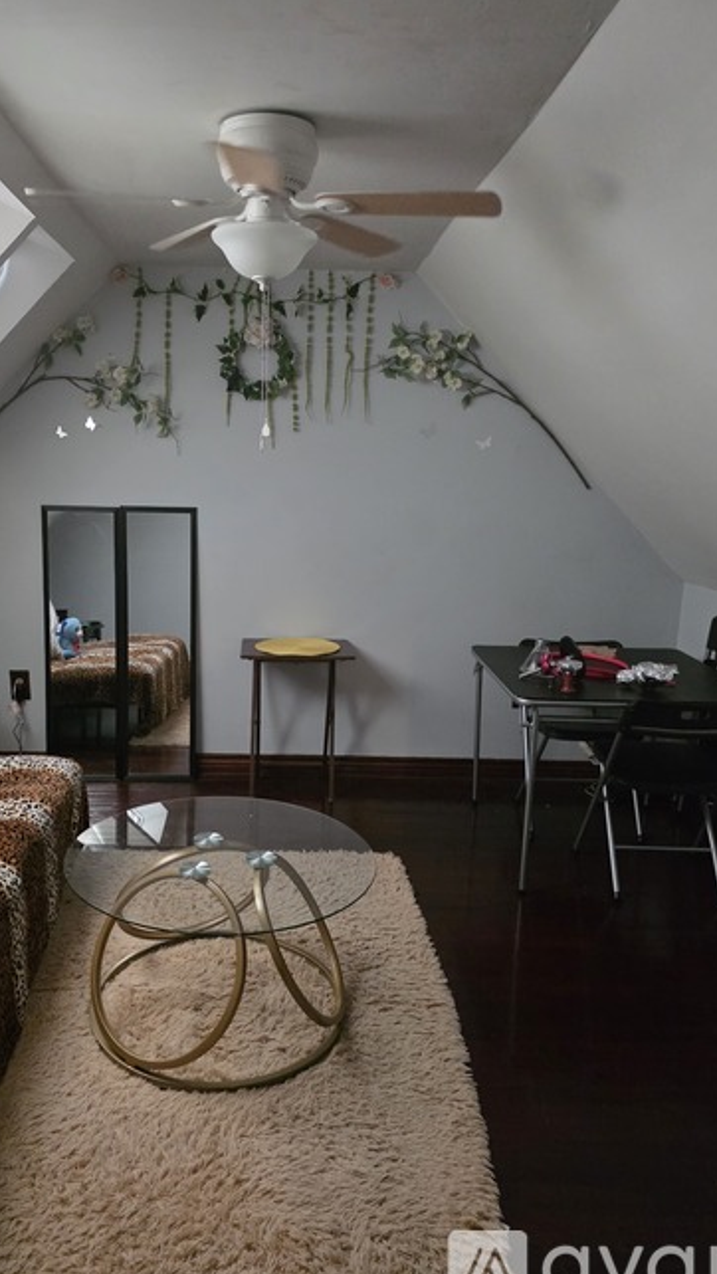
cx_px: 273
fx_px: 878
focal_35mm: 26
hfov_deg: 44.1
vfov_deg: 71.9
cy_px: 649
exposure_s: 1/120
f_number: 1.7
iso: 2000
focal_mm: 6.3
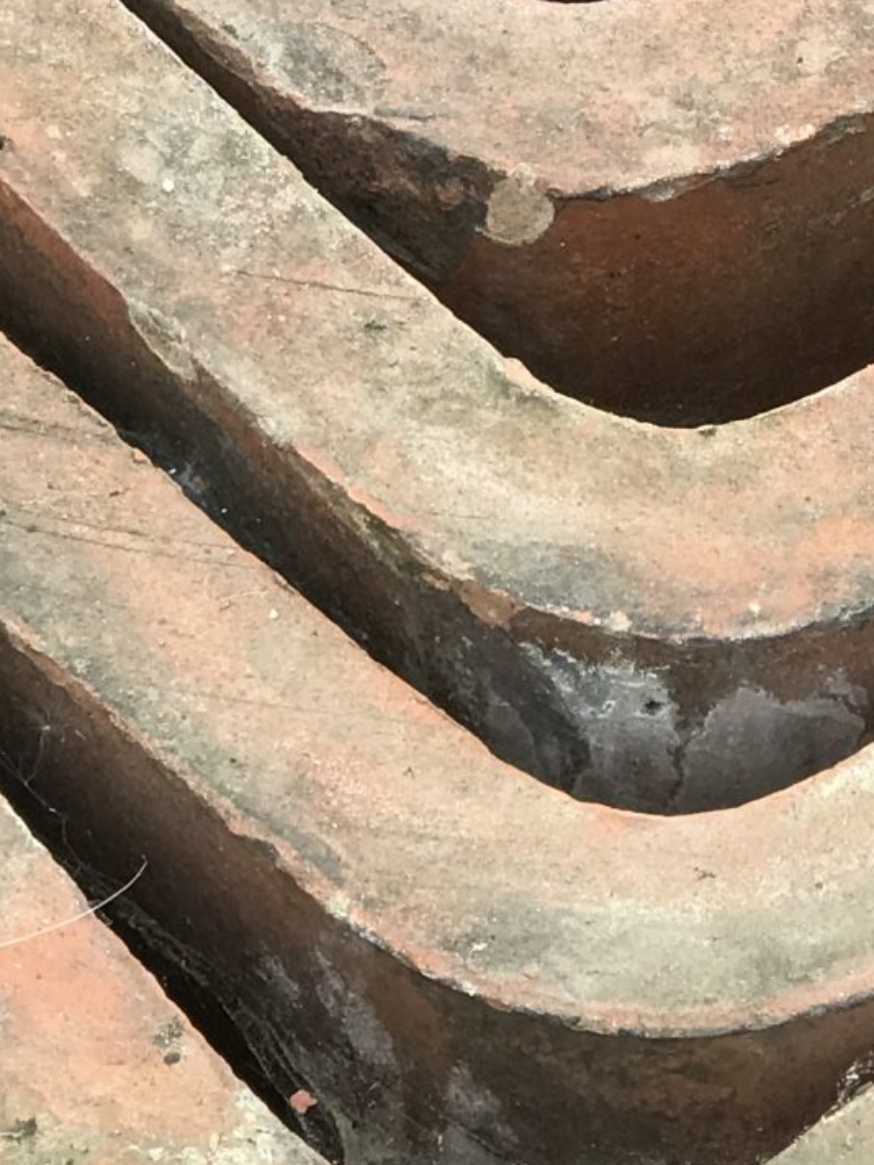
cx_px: 809
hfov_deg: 7.2
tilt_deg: -49.4
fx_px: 6901
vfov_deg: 9.6
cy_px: 21
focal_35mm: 205
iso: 32
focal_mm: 6.6
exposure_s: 1/100
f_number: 2.8
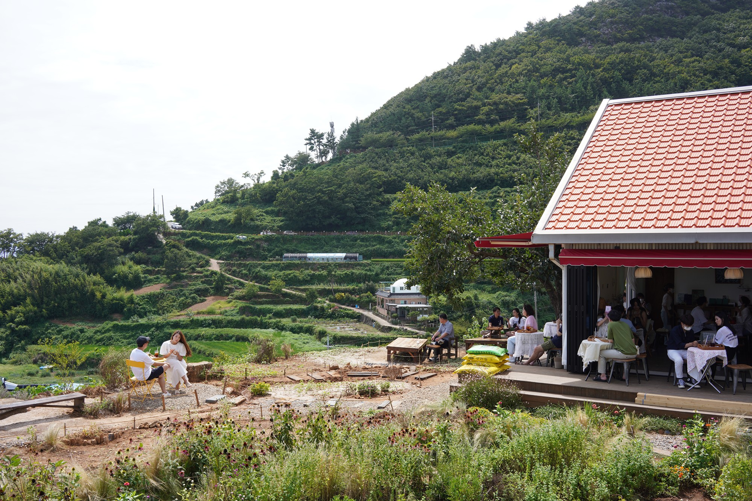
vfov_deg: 37.9
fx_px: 731
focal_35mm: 35
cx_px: 376
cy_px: 250
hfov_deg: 54.4
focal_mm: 35
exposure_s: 1/125
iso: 100
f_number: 9
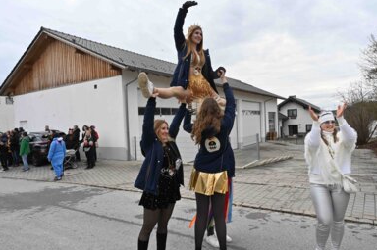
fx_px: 261
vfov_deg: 51.2
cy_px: 124
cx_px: 193
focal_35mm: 25
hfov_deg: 71.6
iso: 2500
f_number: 13
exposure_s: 1/640
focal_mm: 24
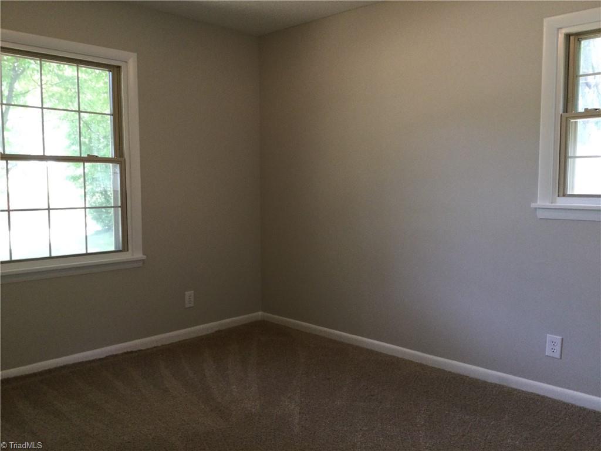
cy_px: 226
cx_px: 300
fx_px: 538
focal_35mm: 31
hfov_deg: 58.4
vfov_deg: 45.4
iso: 64
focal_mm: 3.3
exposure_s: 1/30
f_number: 2.4
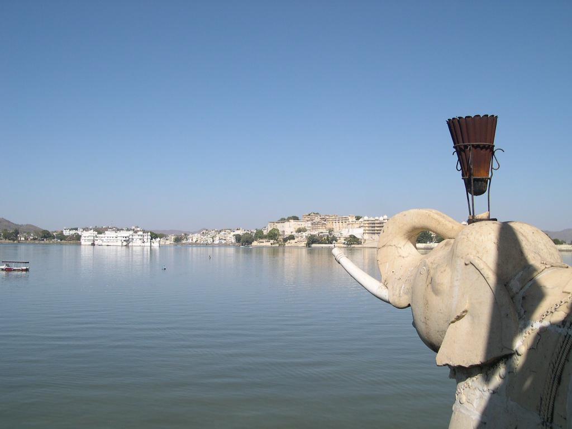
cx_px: 286
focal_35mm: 38
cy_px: 214
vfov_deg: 37.7
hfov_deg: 49.0
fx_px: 628
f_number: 7.6
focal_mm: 8
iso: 100
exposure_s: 1/284
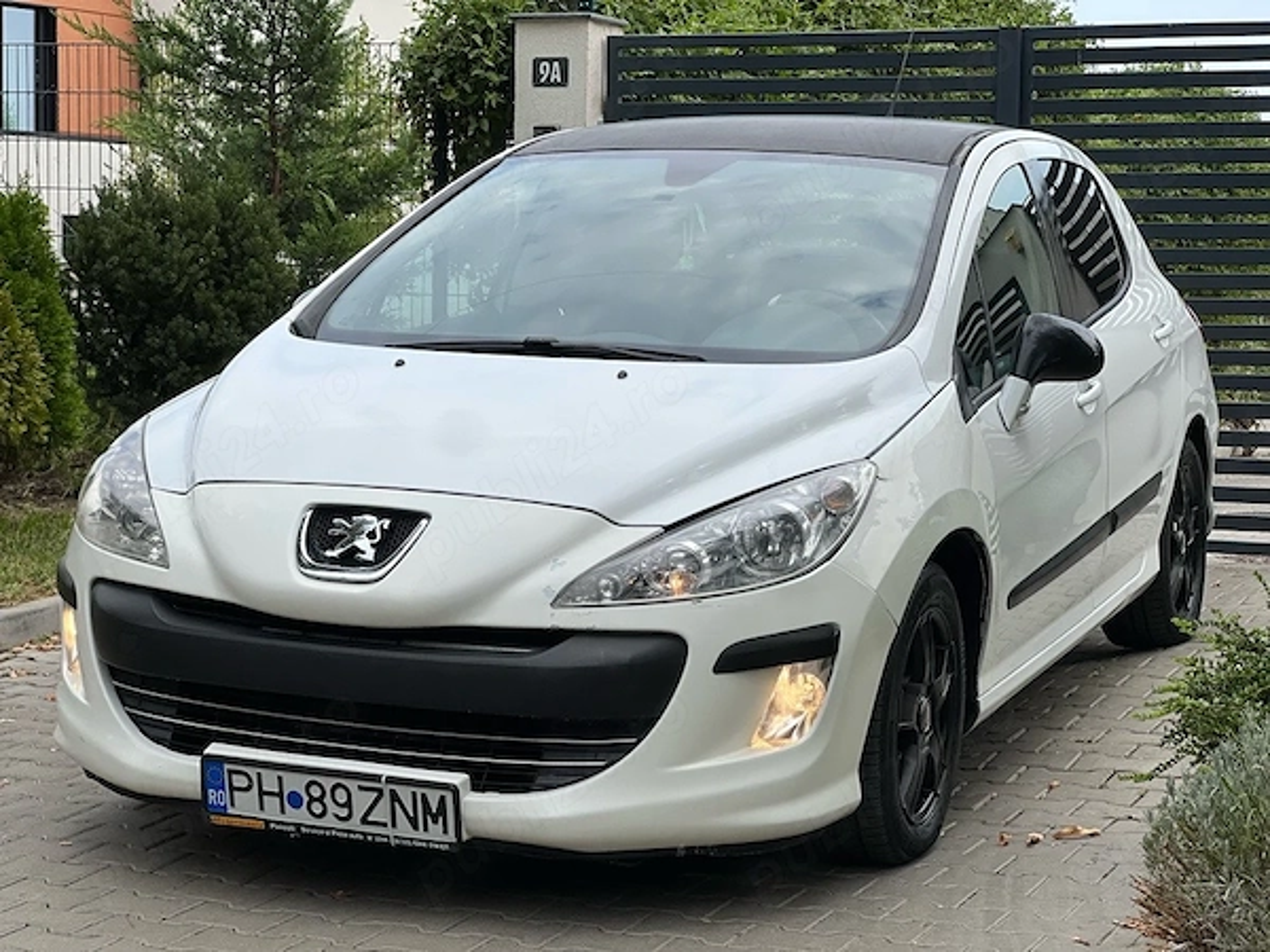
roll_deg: -0.6
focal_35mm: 77
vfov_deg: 19.1
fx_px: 2825
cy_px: 476
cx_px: 635
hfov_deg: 25.3
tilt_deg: -4.7
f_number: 2.8
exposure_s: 1/479
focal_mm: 9
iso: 32
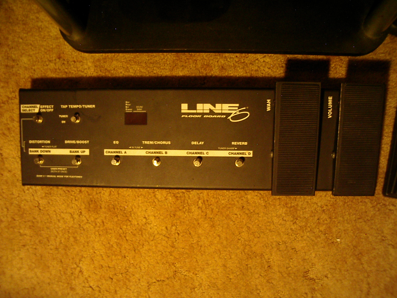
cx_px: 198
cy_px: 149
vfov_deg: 37.7
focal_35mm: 38
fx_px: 436
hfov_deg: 49.0
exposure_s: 1/4
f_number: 2.6
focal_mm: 5.8
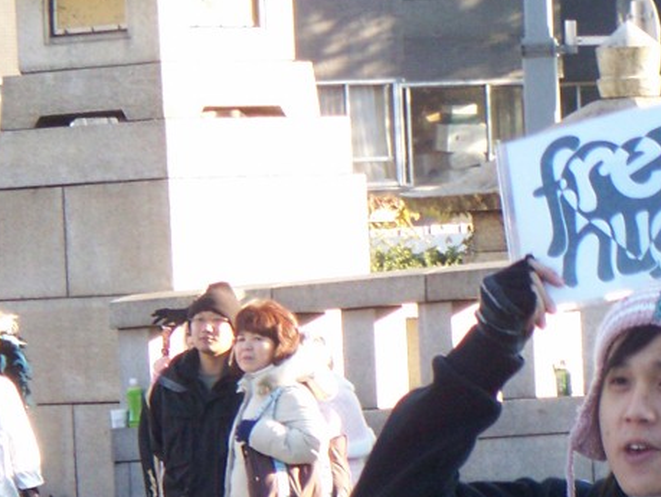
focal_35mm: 326
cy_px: 589
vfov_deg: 4.6
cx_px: 120
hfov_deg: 6.1
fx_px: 6230
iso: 100
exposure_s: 1/100
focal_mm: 19.2
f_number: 4.4
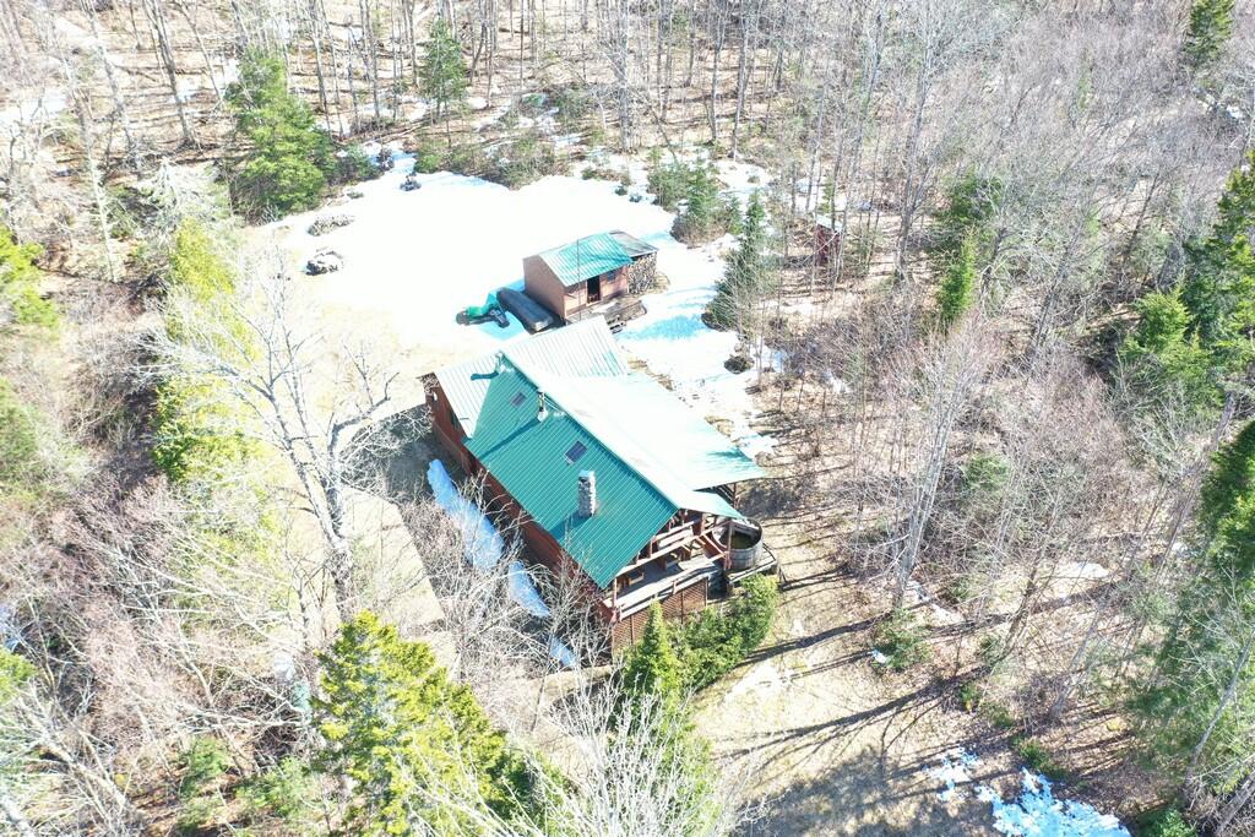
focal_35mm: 28
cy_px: 418
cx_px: 628
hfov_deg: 65.5
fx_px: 976
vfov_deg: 46.4
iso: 100
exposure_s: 1/100
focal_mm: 10.26
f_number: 4
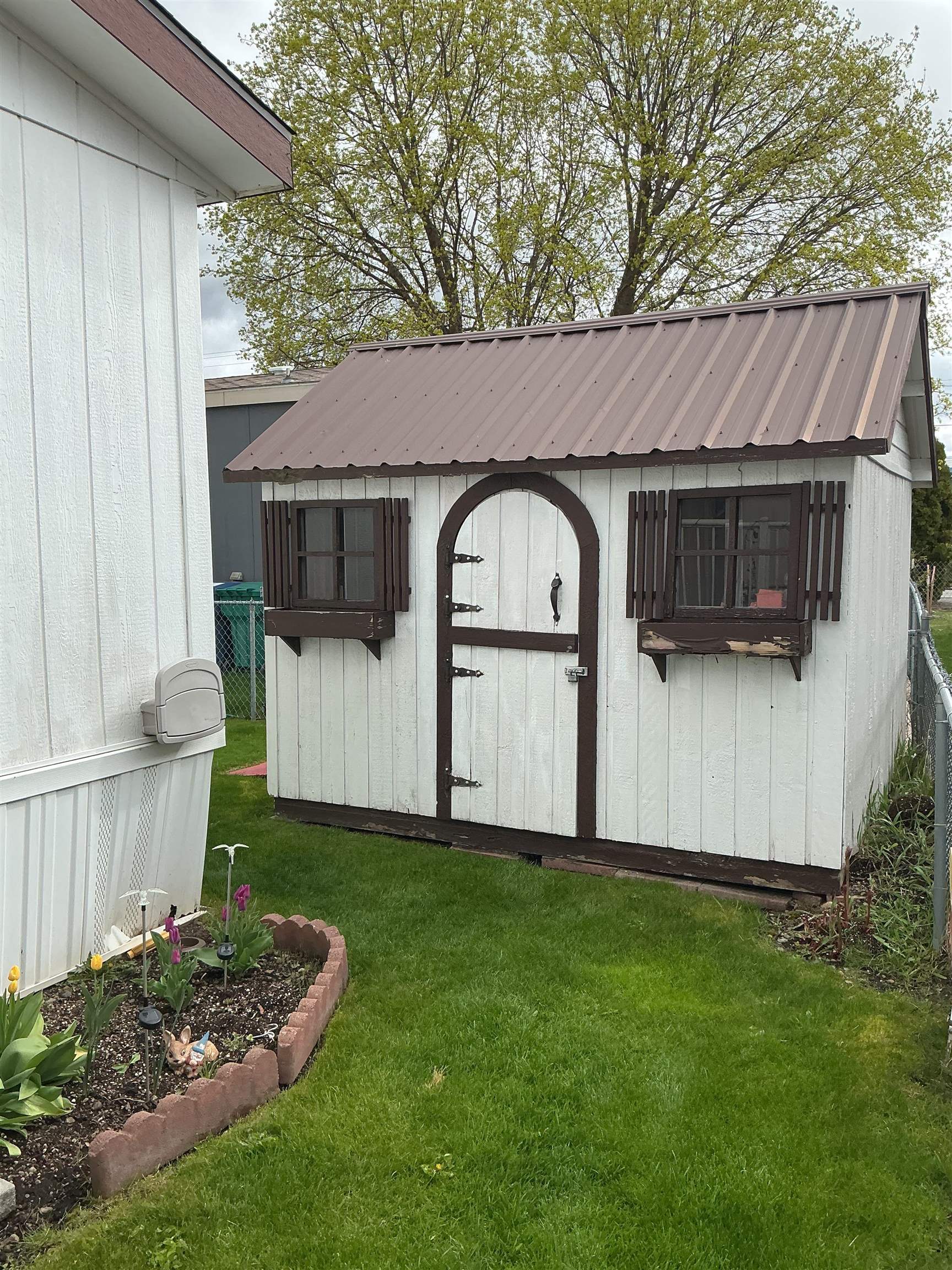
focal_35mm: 29
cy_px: 635
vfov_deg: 61.7
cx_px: 476
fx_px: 1063
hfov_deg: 48.2
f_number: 1.8
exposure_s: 1/1035
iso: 25
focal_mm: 3
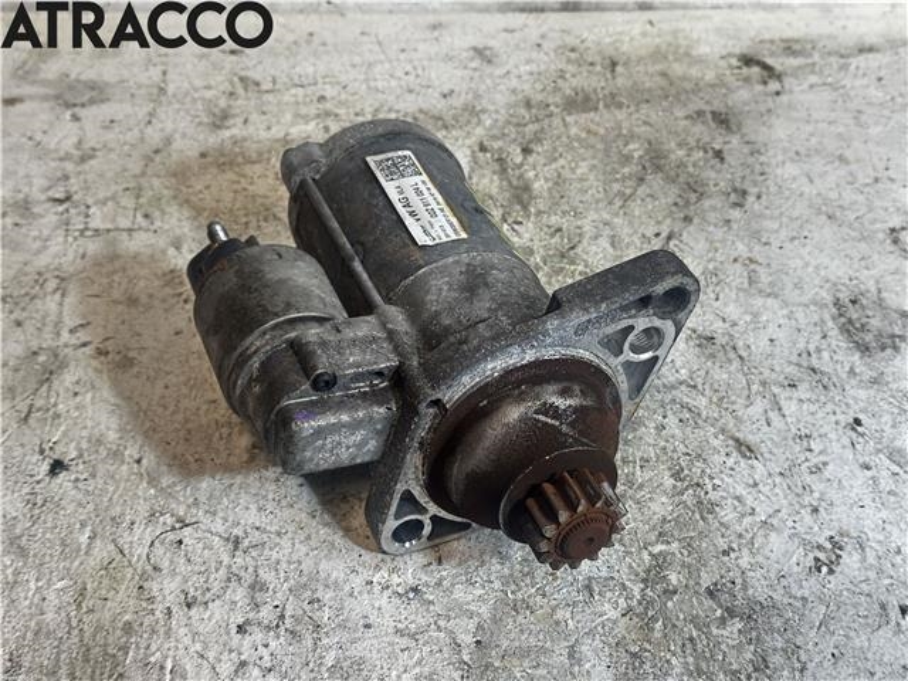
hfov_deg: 39.7
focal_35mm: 48
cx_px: 454
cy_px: 340
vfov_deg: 30.3
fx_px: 1259
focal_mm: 6.86
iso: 125
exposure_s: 1/50
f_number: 1.78
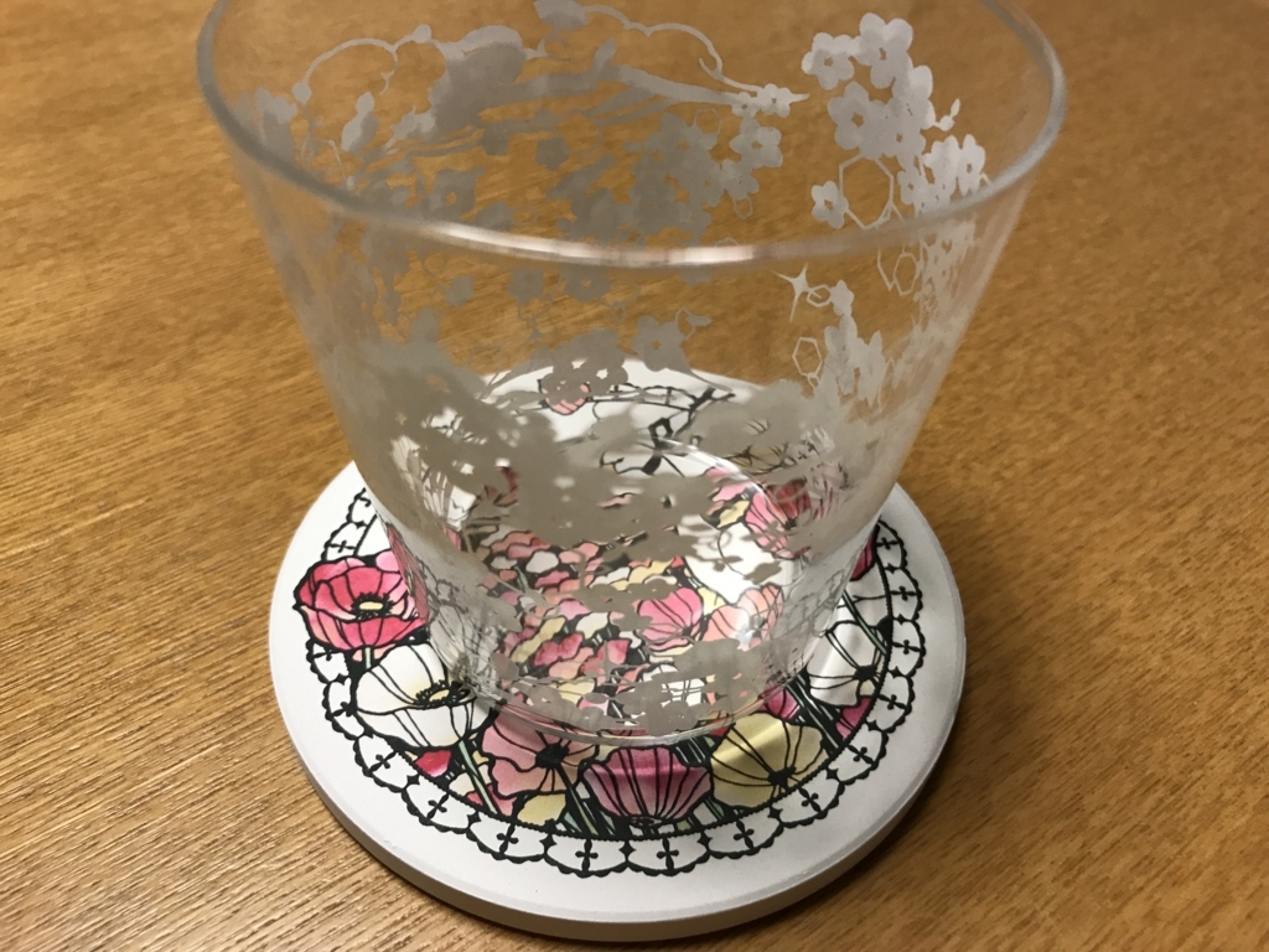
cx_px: 634
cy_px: 476
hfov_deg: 63.4
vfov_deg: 49.7
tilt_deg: -44.3
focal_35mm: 28
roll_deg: -3.3
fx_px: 1026
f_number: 1.8
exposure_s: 1/33
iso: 32
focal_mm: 3.99
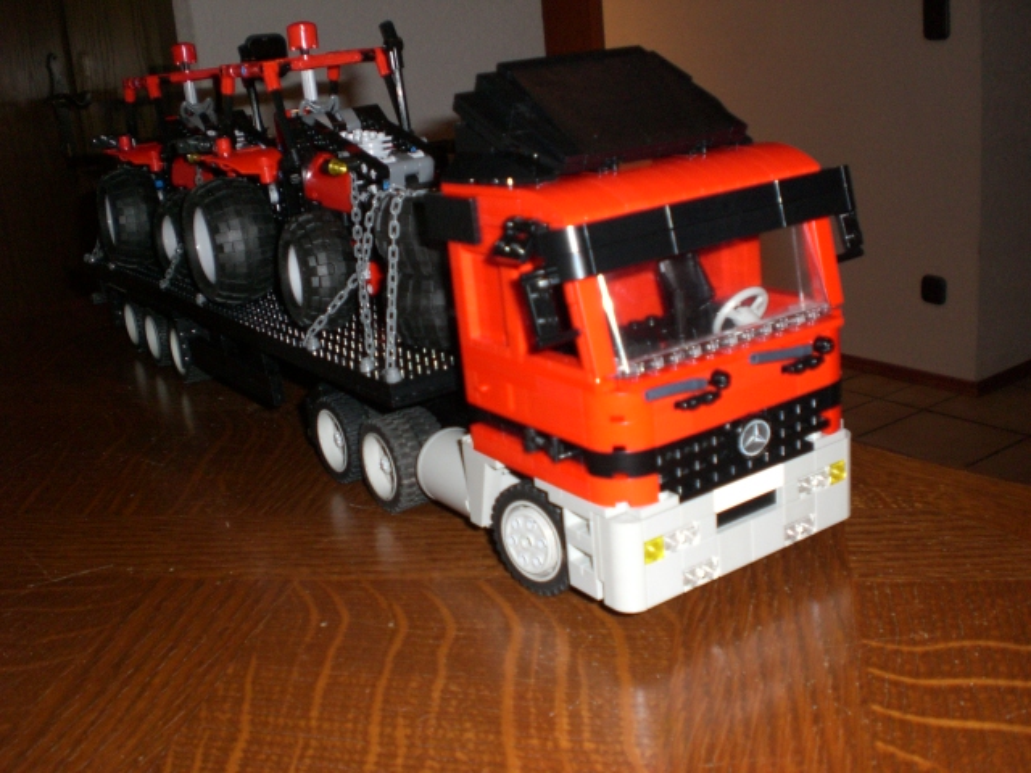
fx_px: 1132
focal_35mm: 38
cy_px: 386
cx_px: 516
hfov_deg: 49.0
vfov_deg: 37.7
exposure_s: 1/60
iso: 200
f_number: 3.1
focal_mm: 6.3
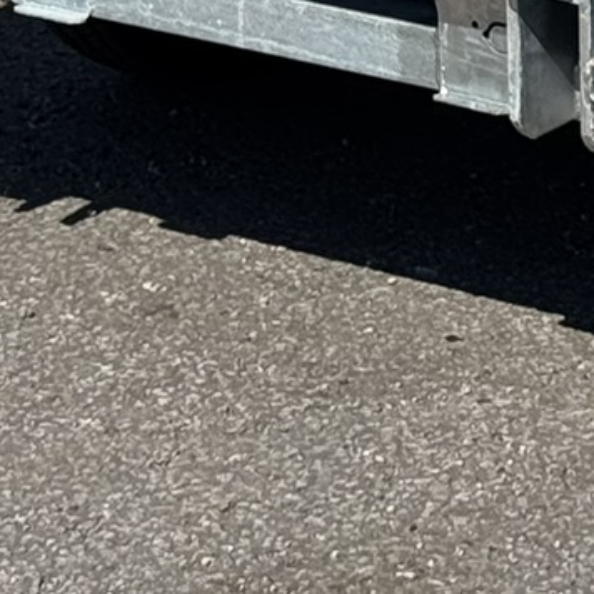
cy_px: -672
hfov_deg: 7.1
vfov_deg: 6.9
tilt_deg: -8.3
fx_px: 4737
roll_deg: +0.7
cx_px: 861
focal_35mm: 244
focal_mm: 6.76
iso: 64
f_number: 1.78
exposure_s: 1/4608
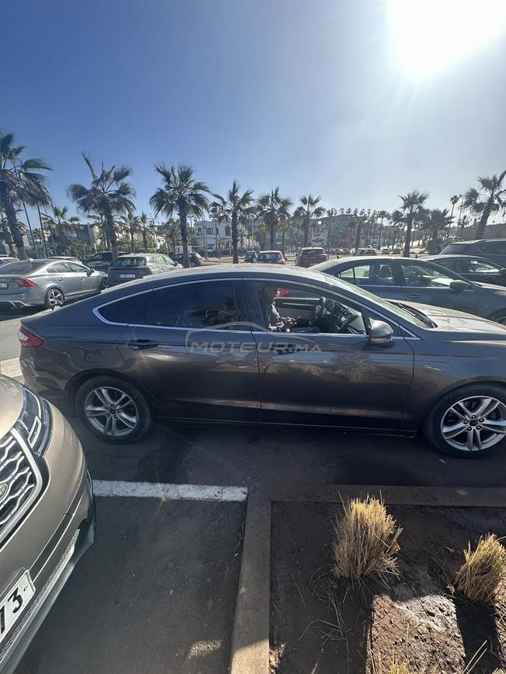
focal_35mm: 14
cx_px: 253
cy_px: 337
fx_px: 273
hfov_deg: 85.7
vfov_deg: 102.1
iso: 40
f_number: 2.2
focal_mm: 2.22
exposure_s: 1/836
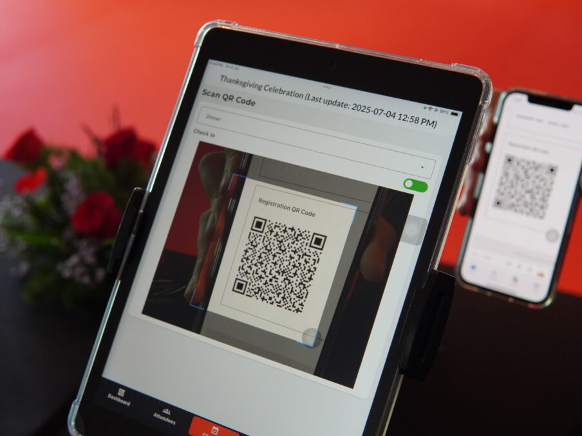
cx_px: 310
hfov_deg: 38.9
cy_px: 217
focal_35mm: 49
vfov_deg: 29.7
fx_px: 824
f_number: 4
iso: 1250
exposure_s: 1/160
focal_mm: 30
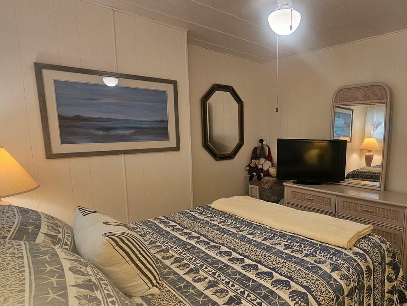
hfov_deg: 76.5
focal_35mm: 21
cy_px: 172
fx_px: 247
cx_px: 271
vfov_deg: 63.2
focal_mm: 2.2
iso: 250
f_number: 2.2
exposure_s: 1/60
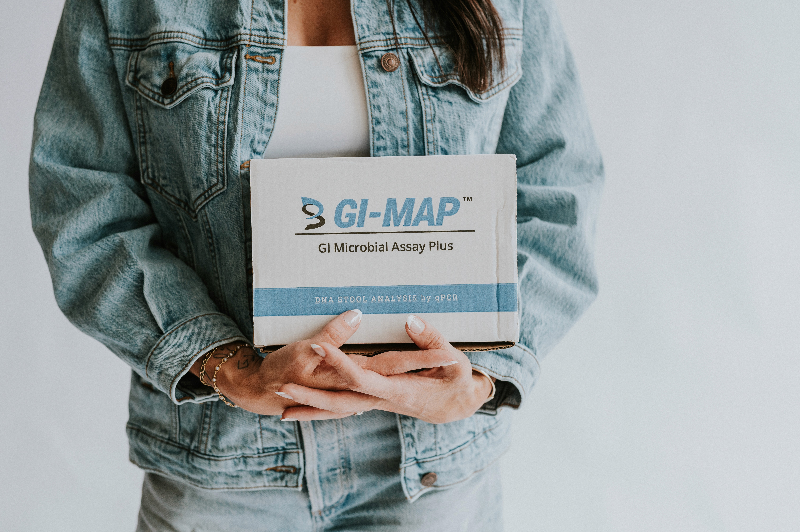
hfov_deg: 39.6
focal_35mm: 50
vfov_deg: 27.0
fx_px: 1110
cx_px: 400
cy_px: 266
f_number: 3.2
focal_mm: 50
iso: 800
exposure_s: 1/640
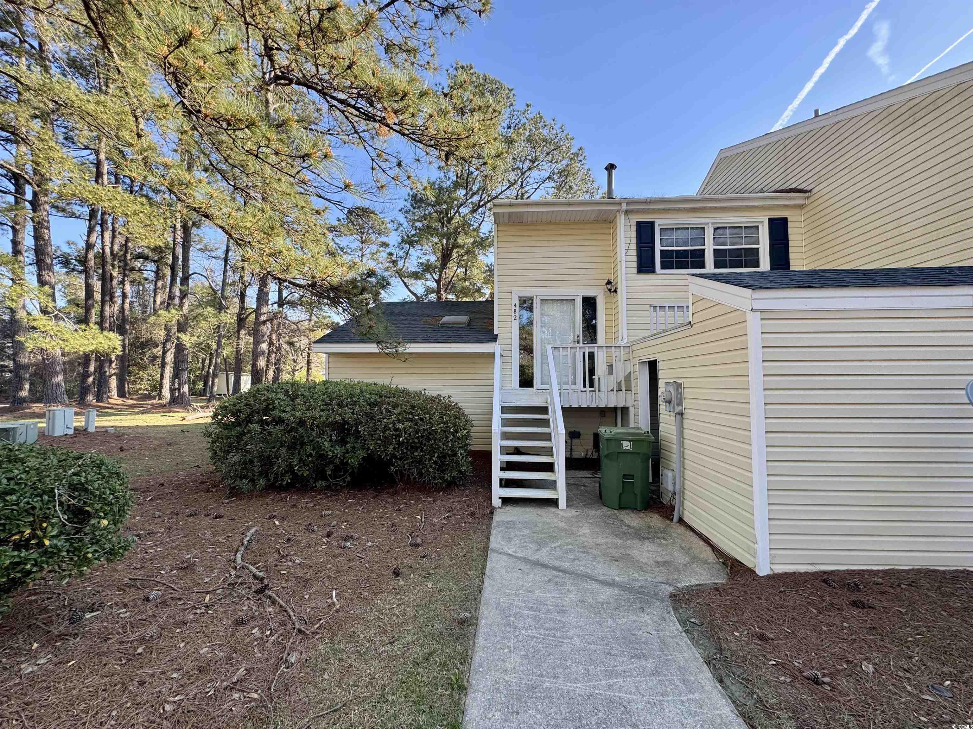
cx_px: 486
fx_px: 394
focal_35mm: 14
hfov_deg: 102.1
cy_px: 364
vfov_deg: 85.7
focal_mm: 2.22
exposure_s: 1/237
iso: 40
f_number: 2.2
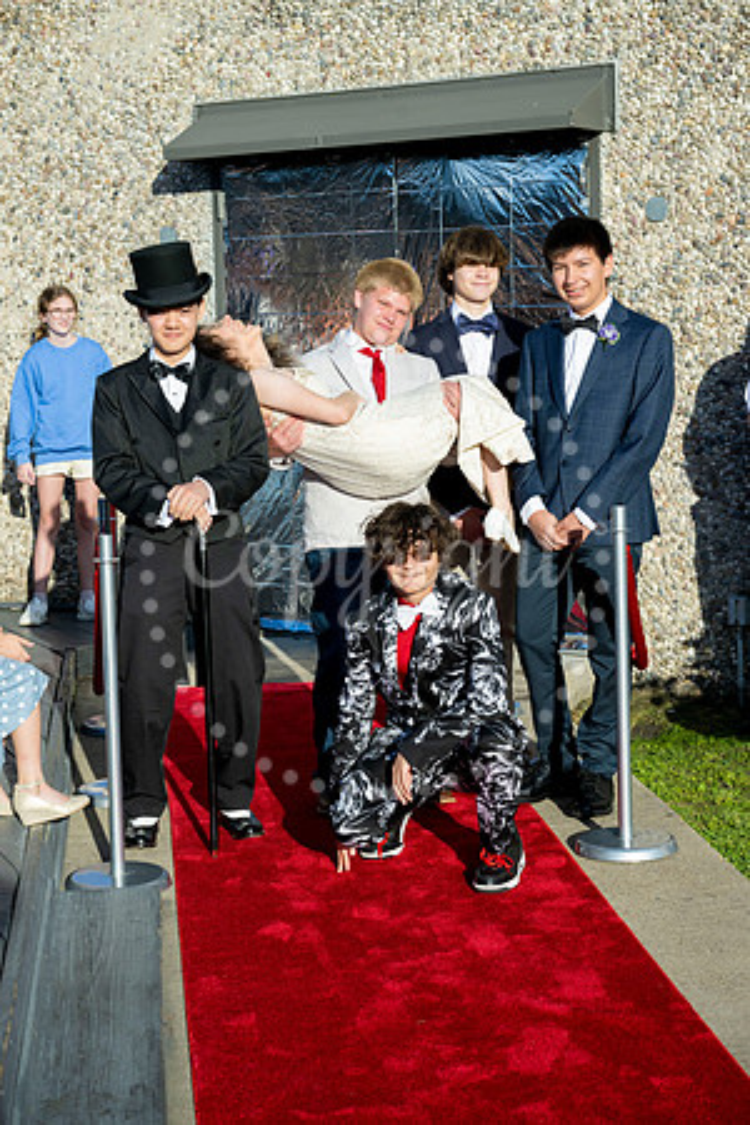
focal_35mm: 63
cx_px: 375
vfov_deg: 31.9
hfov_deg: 21.6
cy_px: 562
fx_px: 1969
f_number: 5.6
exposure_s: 1/3200
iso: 400
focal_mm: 63
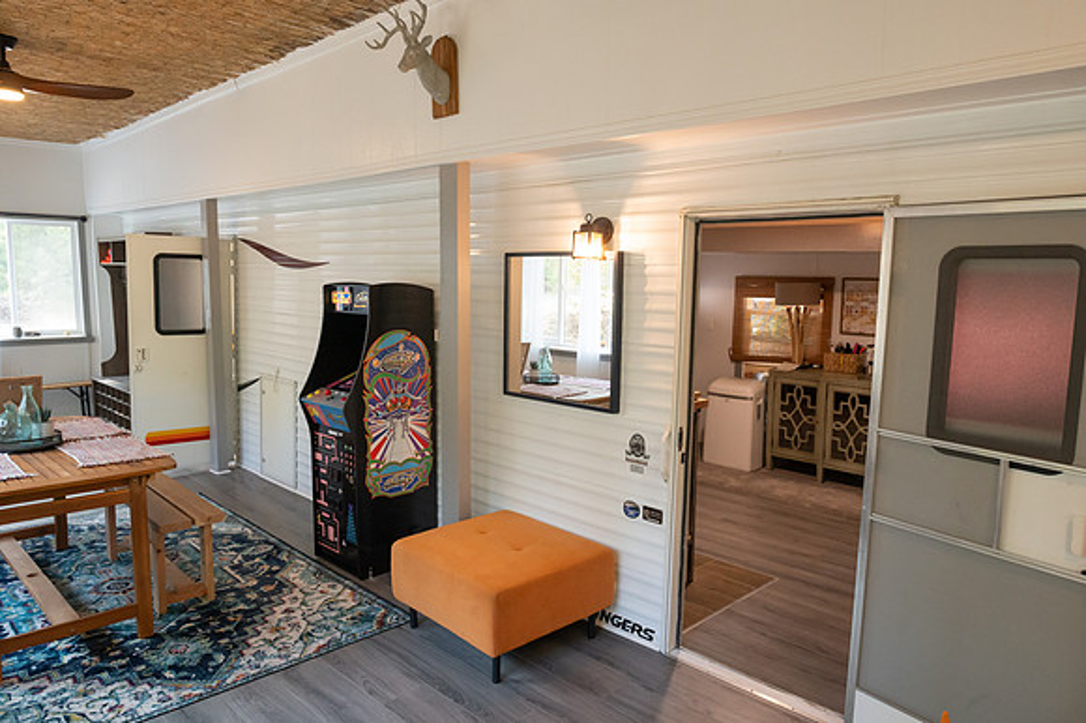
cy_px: 362
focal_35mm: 24
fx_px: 724
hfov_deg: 73.8
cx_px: 543
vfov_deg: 53.1
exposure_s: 1/100
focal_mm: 24
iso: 5000
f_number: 8
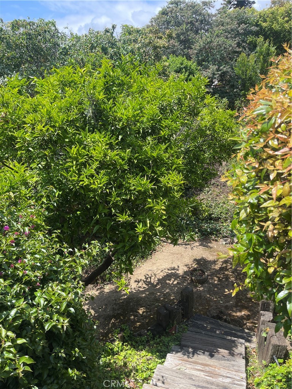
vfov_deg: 69.4
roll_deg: -1.1
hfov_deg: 54.9
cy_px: 194
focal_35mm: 25
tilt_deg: -20.5
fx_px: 281
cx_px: 146
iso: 32
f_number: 1.6
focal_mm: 5.1
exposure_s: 1/1098
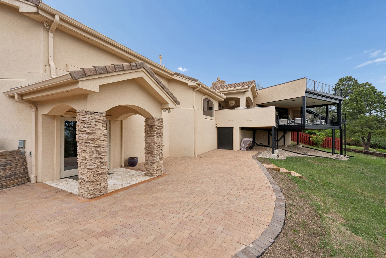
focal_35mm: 16
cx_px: 193
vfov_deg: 73.8
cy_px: 129
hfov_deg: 96.7
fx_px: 172
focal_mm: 16
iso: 200
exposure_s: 1/320
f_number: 10
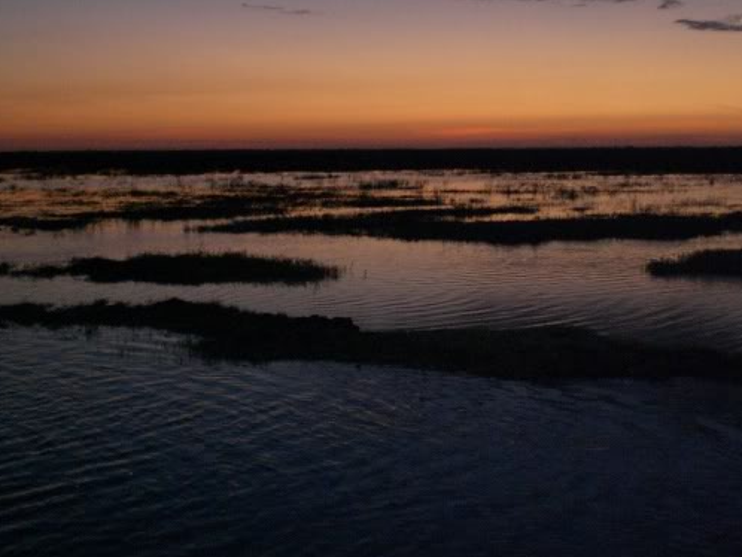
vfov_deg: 23.9
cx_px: 443
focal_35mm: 61
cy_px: 156
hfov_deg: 31.6
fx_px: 1308
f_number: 3.1
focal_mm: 6.3
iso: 200
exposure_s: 1/60
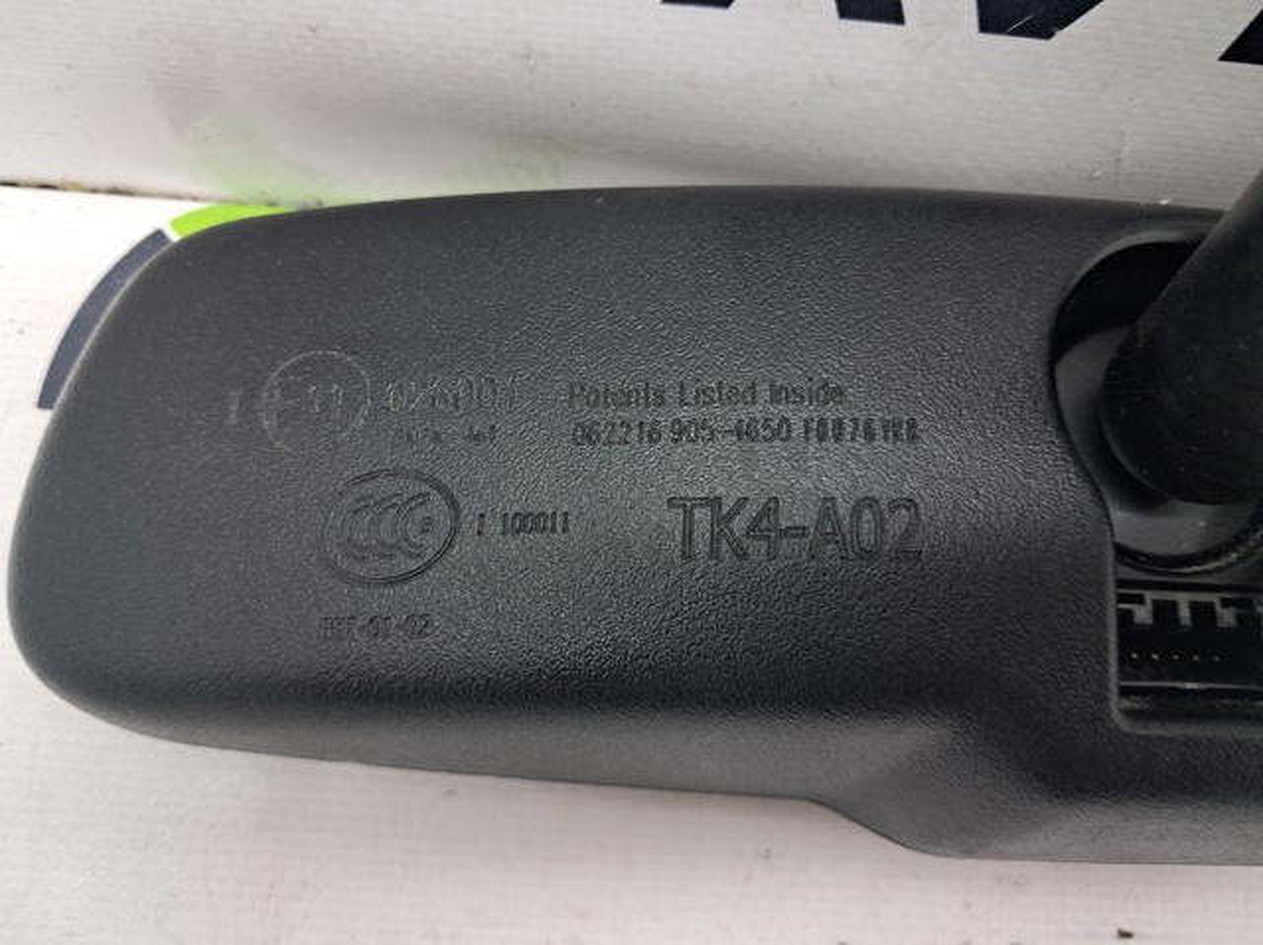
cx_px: 632
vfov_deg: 51.3
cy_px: 472
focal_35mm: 27
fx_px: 984
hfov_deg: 65.4
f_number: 1.8
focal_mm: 4
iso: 64
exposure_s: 1/50
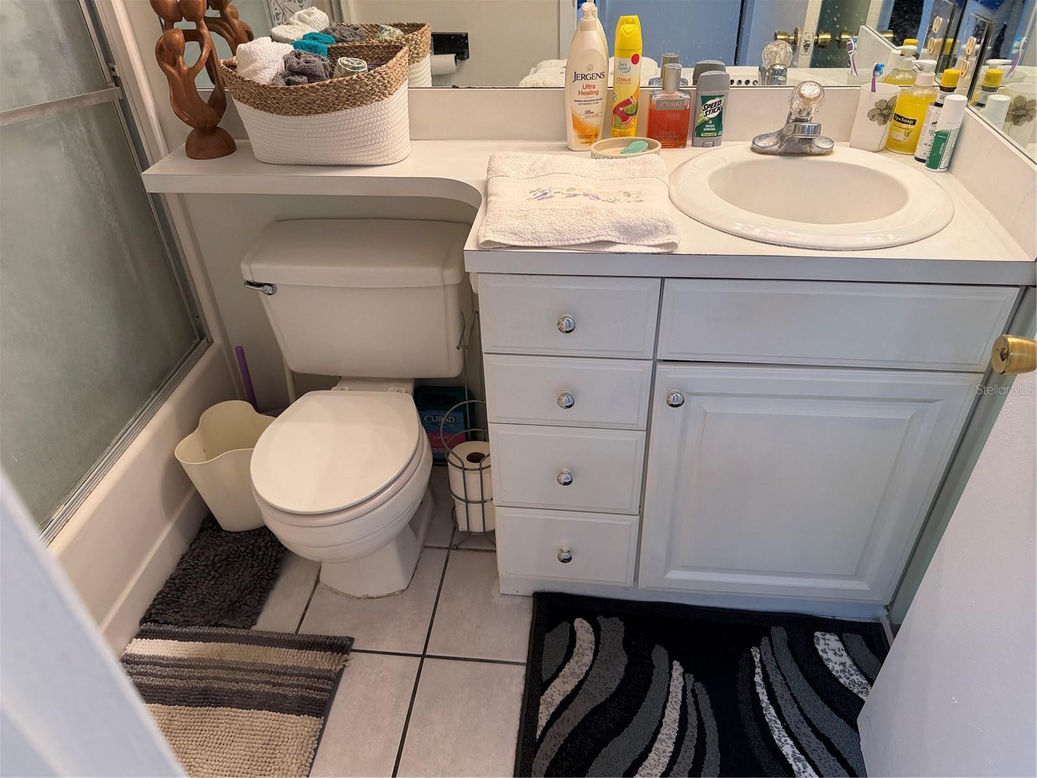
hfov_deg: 71.6
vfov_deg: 56.8
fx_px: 719
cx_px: 518
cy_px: 389
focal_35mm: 24
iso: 200
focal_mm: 6.76
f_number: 1.78
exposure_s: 1/120
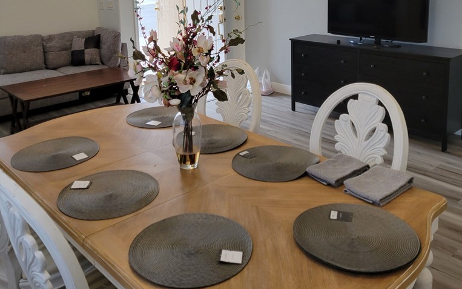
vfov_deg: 33.3
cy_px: 50
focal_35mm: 37
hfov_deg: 52.7
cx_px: 231
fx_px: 466
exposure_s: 1/120
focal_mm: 5.4
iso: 125
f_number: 1.8
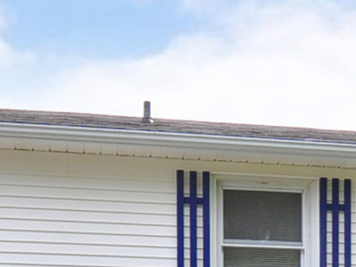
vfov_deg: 14.8
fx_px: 961
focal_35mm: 93
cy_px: 387
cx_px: 320
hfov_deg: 20.6
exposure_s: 1/250
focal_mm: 13
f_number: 8
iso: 320
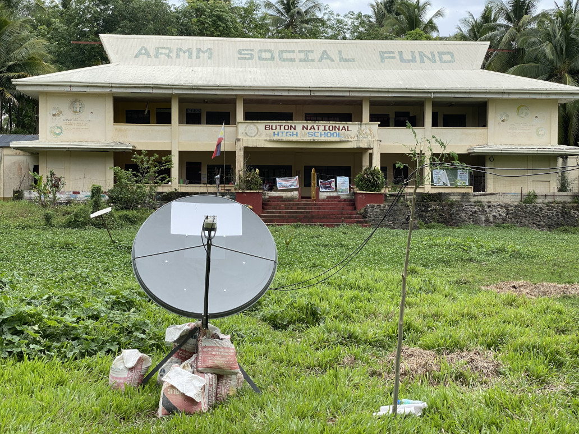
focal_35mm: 52
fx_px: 870
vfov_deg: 28.0
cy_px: 217
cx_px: 290
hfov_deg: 36.8
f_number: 2
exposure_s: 1/480
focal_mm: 6
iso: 20
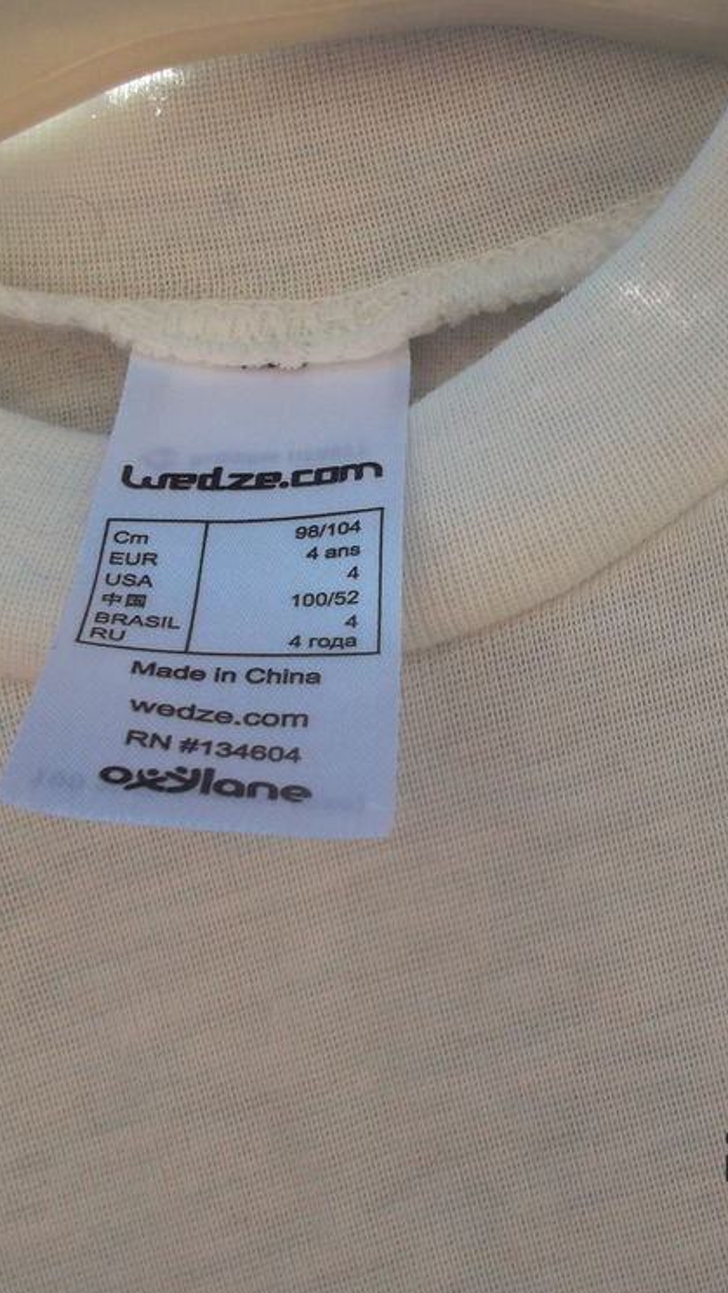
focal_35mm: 41
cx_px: 692
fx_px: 1406
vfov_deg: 49.4
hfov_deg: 27.7
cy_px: 650
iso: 80
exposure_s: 1/480
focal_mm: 4.1
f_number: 3.3
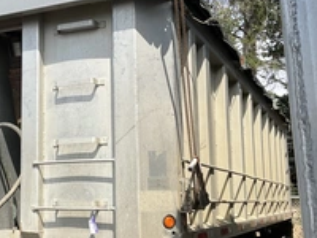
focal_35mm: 58
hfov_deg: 32.4
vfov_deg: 25.2
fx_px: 531
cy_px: 113
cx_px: 70
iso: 25
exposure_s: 1/1786
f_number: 1.8
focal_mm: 3
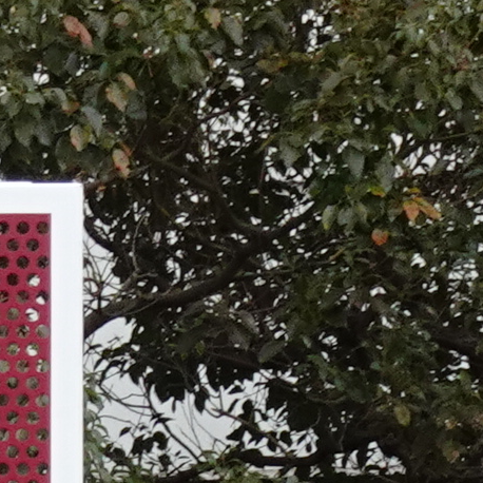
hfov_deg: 3.3
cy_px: 1190
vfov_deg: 3.3
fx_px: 8335
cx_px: -298
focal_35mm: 528
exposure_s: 1/80
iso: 100
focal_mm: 11.92
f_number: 5
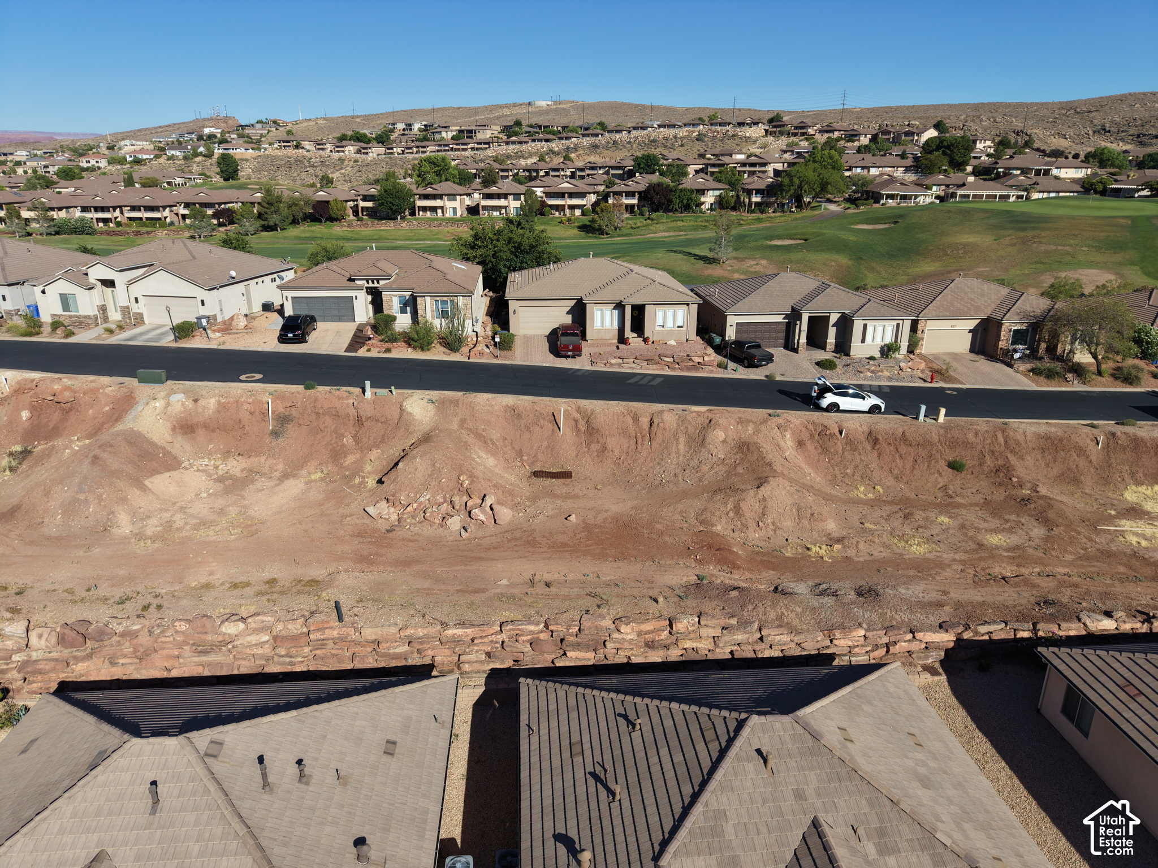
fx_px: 803
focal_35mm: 24
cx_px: 579
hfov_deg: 71.6
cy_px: 434
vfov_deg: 56.8
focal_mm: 8.67
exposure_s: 1/5000
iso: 130
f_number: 1.8
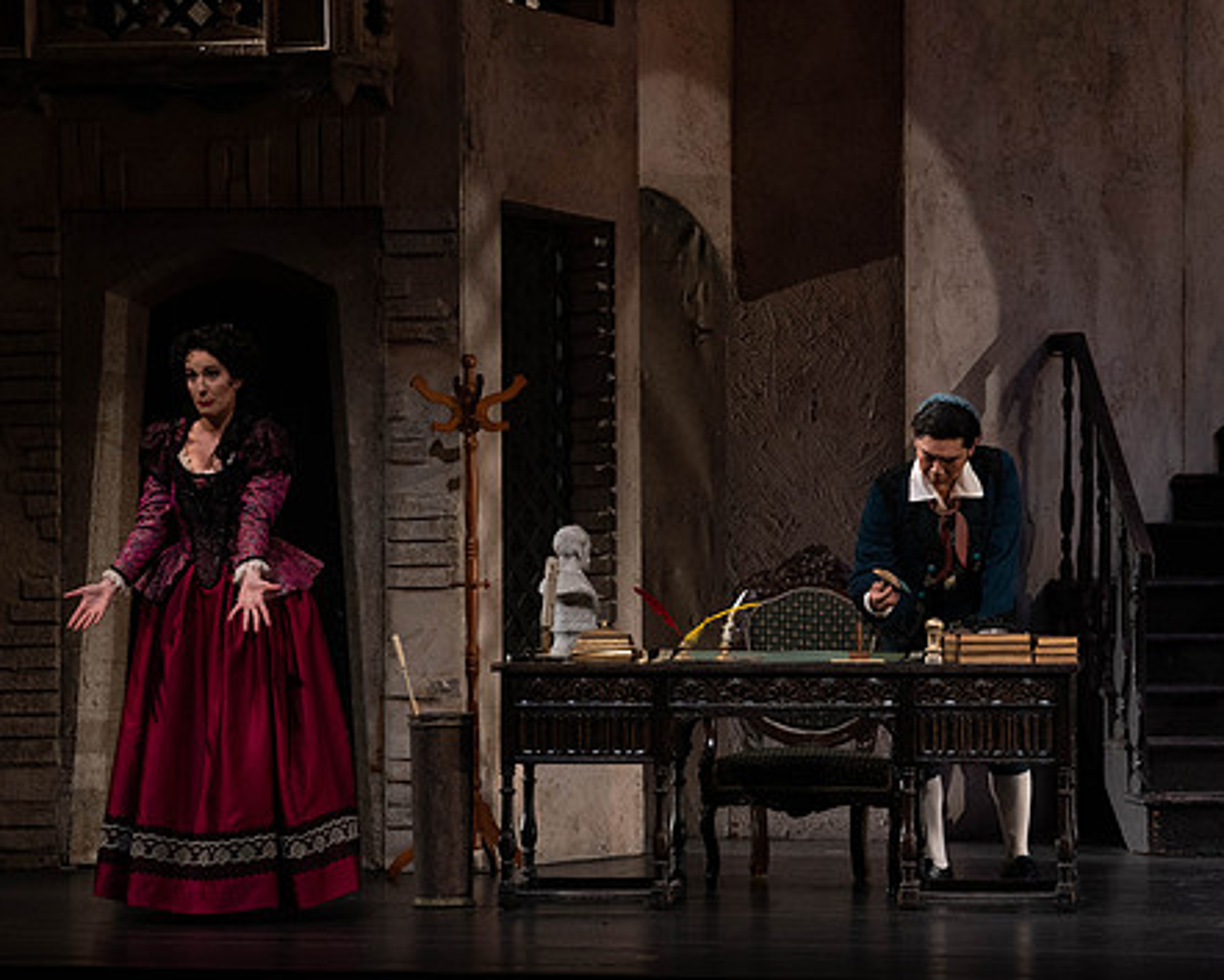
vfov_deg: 8.8
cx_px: 687
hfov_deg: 11.0
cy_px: 505
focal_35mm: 176
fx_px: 6379
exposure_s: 1/250
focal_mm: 143
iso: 3200
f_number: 9
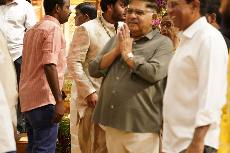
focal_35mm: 123
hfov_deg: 16.6
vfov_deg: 11.1
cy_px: 60
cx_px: 124
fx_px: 786
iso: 3200
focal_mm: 75
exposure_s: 1/200
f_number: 2.8
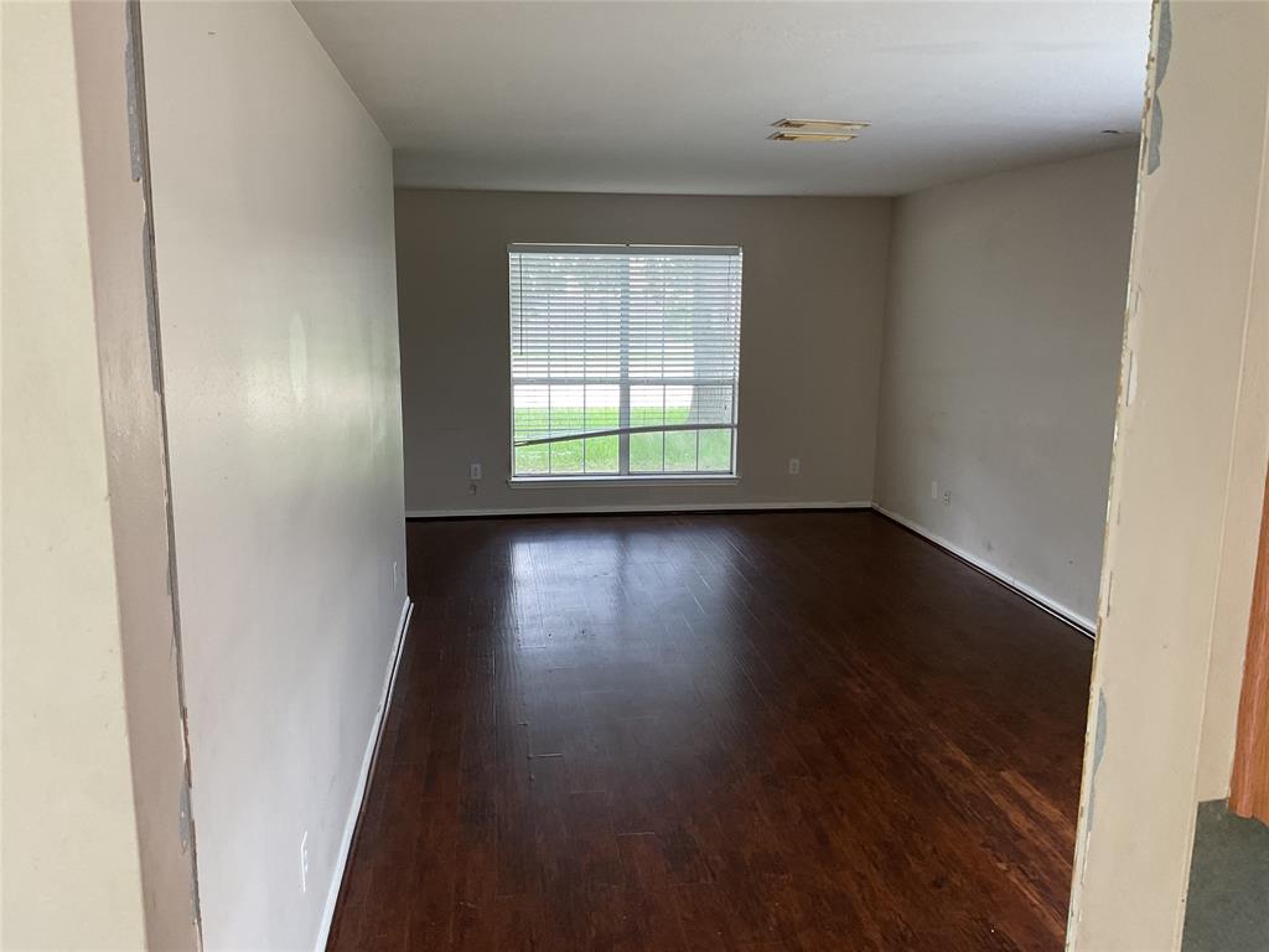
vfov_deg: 48.2
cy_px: 476
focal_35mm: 29
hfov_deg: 61.7
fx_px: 1063
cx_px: 634
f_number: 1.8
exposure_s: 1/60
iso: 64
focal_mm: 3
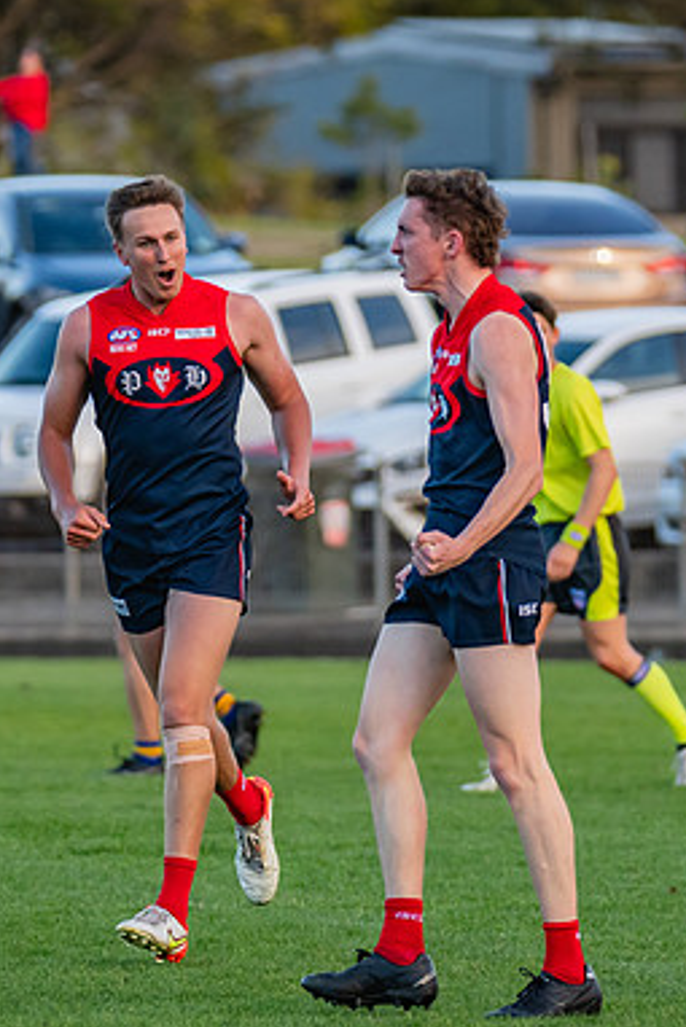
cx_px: 321
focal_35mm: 589
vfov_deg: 3.5
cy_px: 478
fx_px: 16819
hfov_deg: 2.3
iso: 1000
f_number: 4
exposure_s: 1/1250
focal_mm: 250
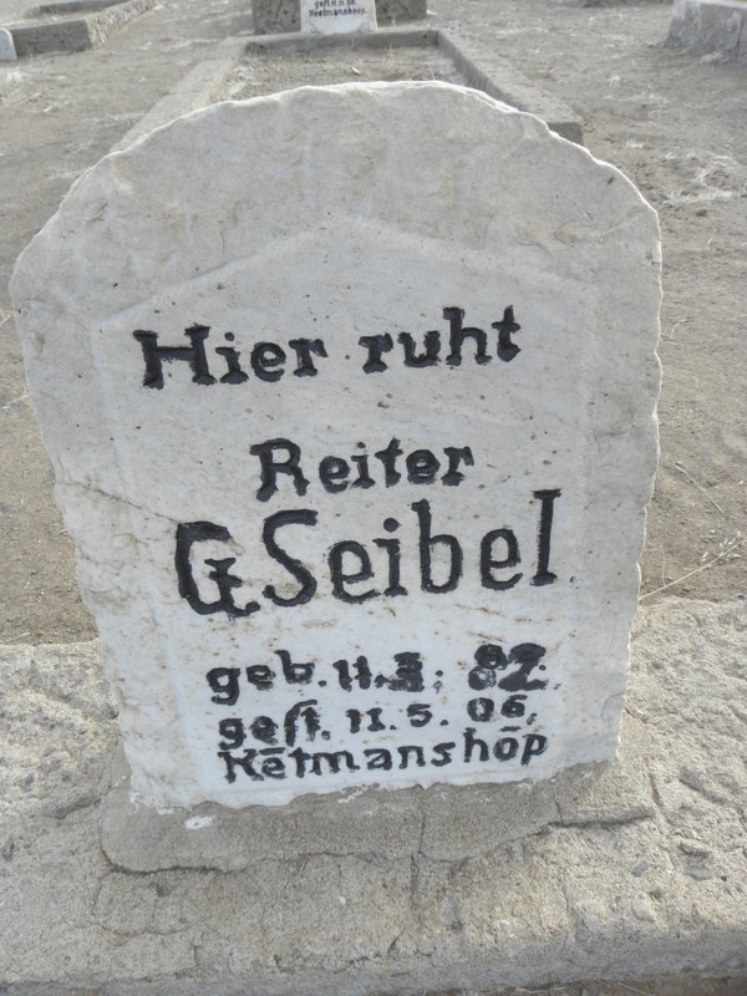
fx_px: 748
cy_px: 498
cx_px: 374
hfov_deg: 53.1
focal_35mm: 26
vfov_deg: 67.3
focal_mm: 4.6
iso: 200
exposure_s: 1/200
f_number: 6.3
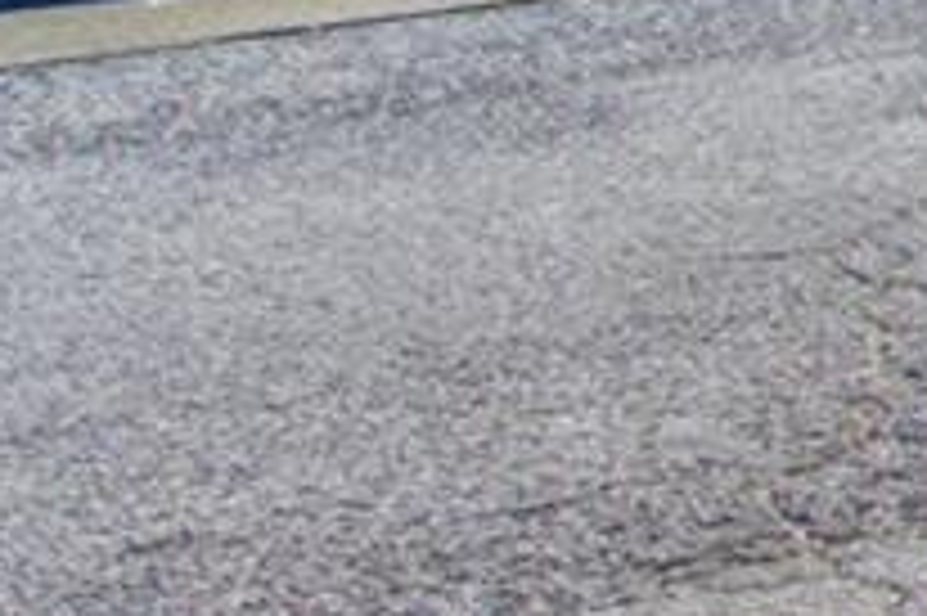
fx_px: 3602
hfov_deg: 9.0
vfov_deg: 9.0
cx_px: 3362
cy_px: -744
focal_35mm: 140
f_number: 8
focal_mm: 12
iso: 100
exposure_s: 1/125
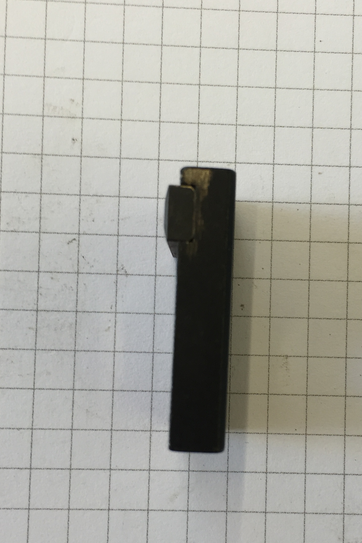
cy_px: 298
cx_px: 231
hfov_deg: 29.1
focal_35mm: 46
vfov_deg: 42.7
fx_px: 694
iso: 40
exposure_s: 1/50
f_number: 2.2
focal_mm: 4.15
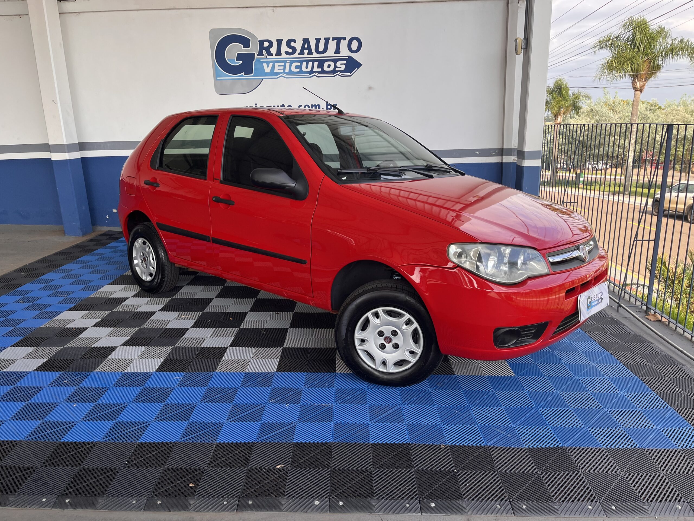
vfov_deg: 53.1
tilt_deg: -16.0
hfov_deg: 67.3
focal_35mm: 26
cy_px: 260
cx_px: 347
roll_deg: +2.7
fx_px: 521
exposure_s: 1/577
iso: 50
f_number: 1.6
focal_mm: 5.1
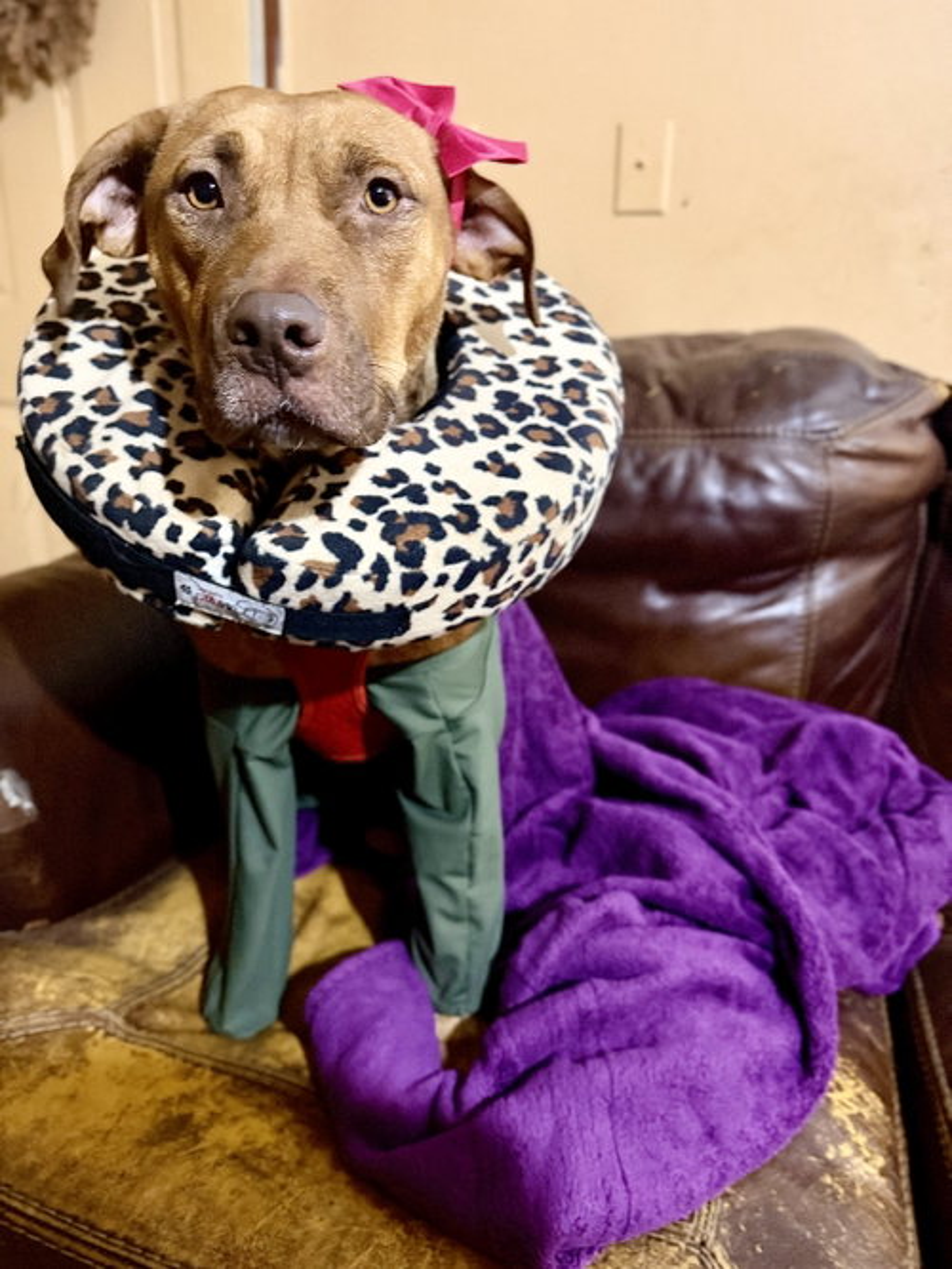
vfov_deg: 71.6
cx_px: 476
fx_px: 879
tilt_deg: -18.7
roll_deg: -3.5
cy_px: 634
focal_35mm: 24
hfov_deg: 56.8
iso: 800
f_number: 1.78
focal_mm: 6.76
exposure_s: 1/30
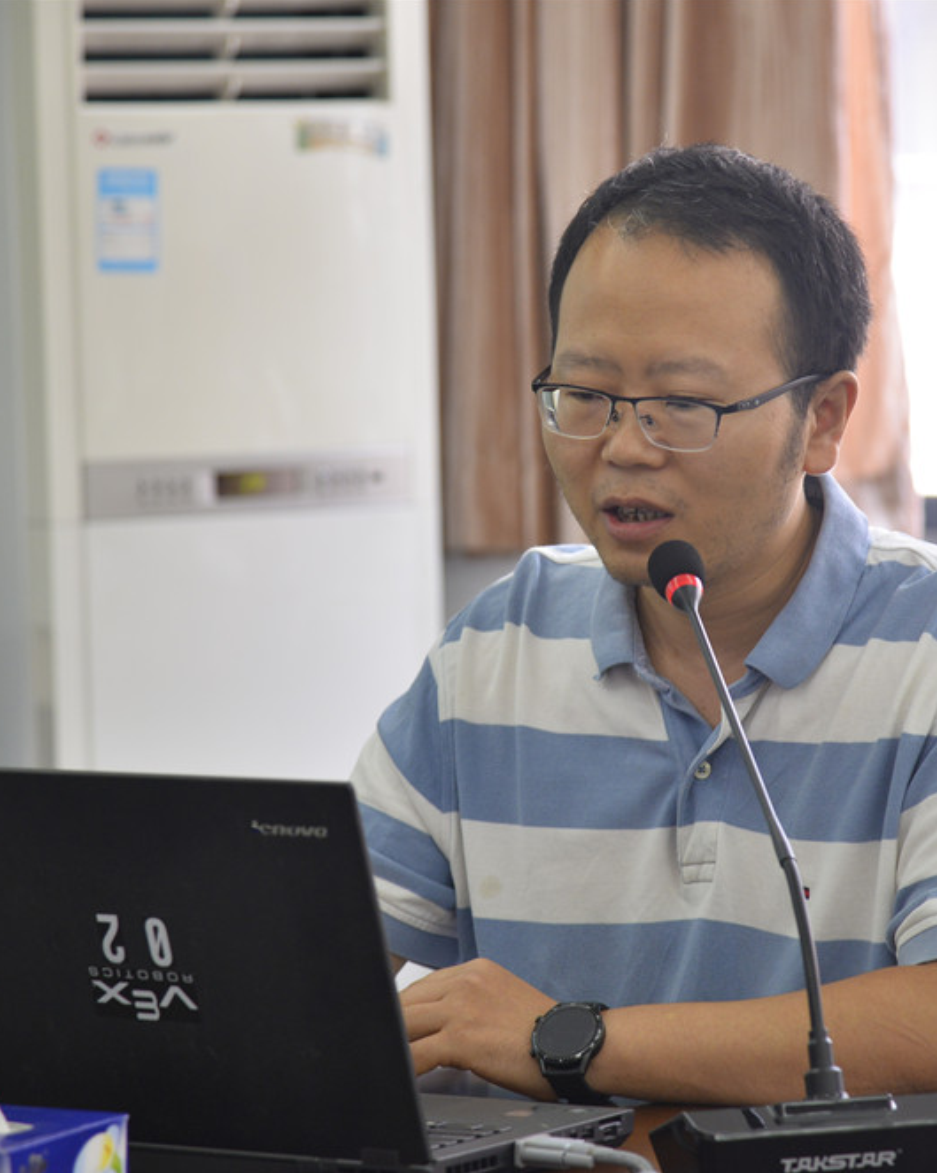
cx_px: 606
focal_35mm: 156
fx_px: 5411
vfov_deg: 12.4
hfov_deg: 9.9
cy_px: 587
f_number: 5
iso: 1000
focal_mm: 110
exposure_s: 1/100
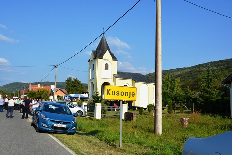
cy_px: 78
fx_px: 222
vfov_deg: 38.4
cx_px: 116
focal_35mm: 34
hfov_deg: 55.1
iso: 100
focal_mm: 23
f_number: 9
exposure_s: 1/320
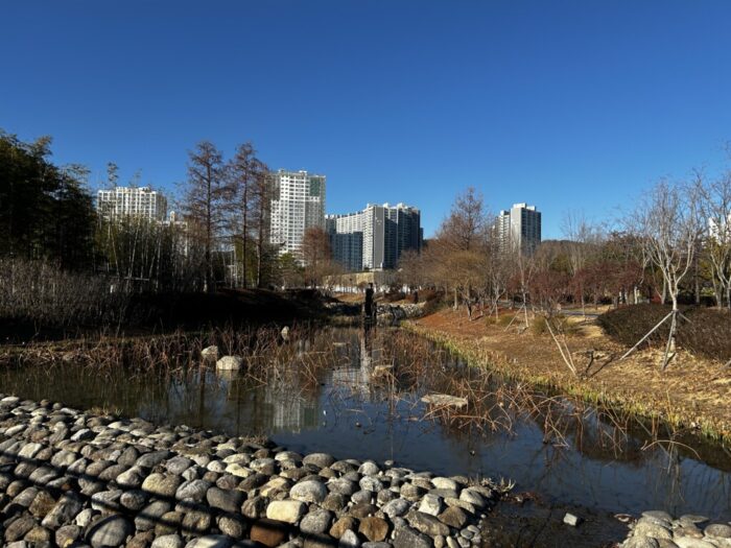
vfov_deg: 53.1
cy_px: 274
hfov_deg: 67.3
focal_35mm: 26
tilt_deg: +2.3
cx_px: 366
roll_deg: -0.5
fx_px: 549
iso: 50
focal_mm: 5.7
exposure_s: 1/3257
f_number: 1.5
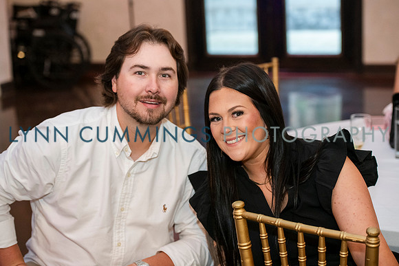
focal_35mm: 78
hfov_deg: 26.0
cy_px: 133
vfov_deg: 17.5
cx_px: 200
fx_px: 865
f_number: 3.5
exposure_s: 1/125
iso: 1600
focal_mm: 78
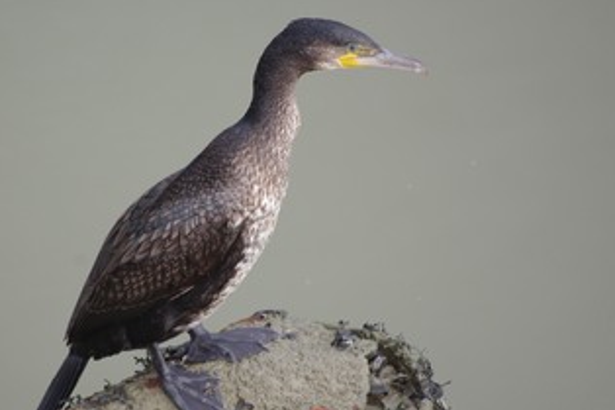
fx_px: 8042
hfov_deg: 4.4
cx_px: 227
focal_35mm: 471
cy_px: 224
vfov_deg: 2.9
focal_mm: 240
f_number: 5.6
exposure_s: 1/350
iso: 200
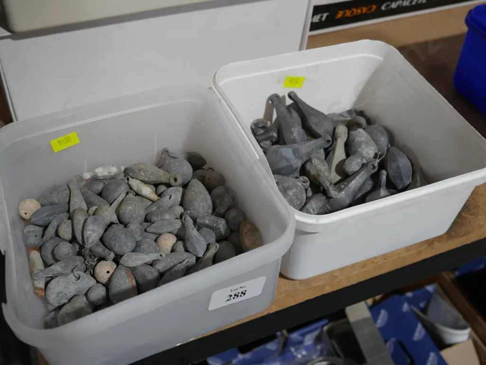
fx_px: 562
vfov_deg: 36.0
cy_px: 182
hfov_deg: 46.8
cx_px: 243
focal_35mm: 40
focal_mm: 20
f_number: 4.5
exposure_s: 1/60
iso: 320
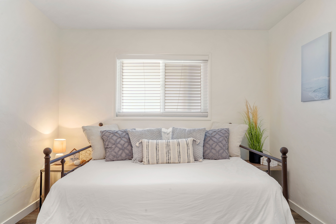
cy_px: 112
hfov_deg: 78.6
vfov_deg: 57.2
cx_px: 168
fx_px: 205
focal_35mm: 22
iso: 800
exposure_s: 1/1.67
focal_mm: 22
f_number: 11
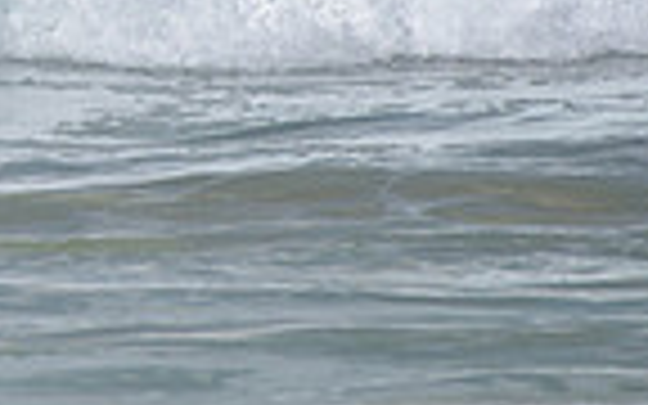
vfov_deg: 0.6
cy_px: -124
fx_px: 36203
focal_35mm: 2050
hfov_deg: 1.0
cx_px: -320
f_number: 5.6
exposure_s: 1/2000
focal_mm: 500
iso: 180
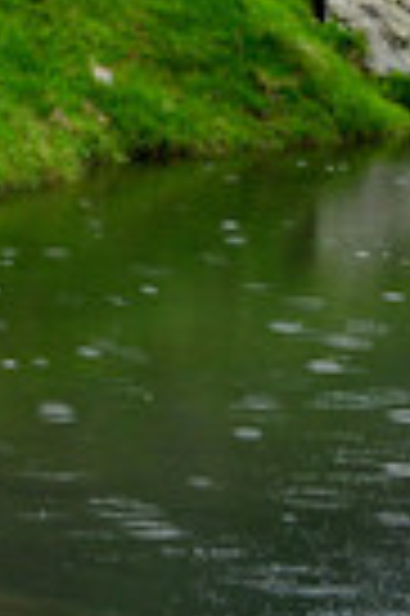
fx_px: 4444
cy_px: -866
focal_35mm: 259
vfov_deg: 7.4
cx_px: -378
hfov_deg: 5.2
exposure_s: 1/200
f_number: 10
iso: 400
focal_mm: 35
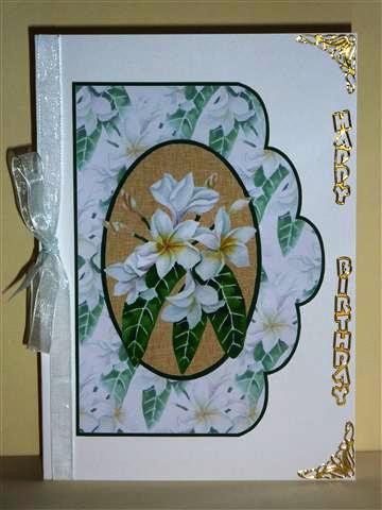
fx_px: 1530
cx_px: 191
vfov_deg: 18.9
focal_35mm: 104
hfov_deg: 14.2
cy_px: 255
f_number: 4.3
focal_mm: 17
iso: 100
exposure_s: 1/40
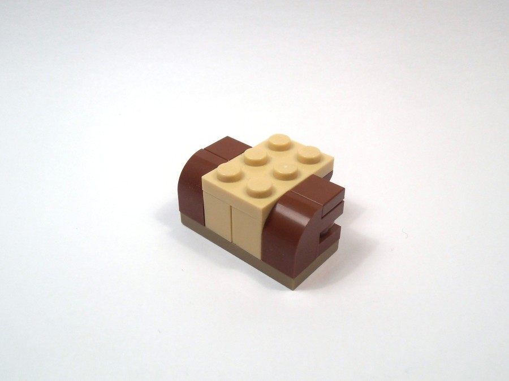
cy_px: 190
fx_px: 544
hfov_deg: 50.1
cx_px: 254
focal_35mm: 37
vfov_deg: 38.7
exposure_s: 1/125
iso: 80
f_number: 3.9
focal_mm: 6.61
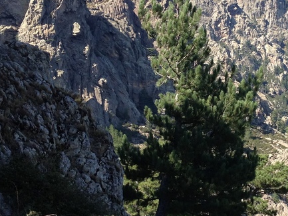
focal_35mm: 97
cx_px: 245
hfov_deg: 19.9
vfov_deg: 15.2
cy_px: 120
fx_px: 807
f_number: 2.4
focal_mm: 4.28
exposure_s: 1/681
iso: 64
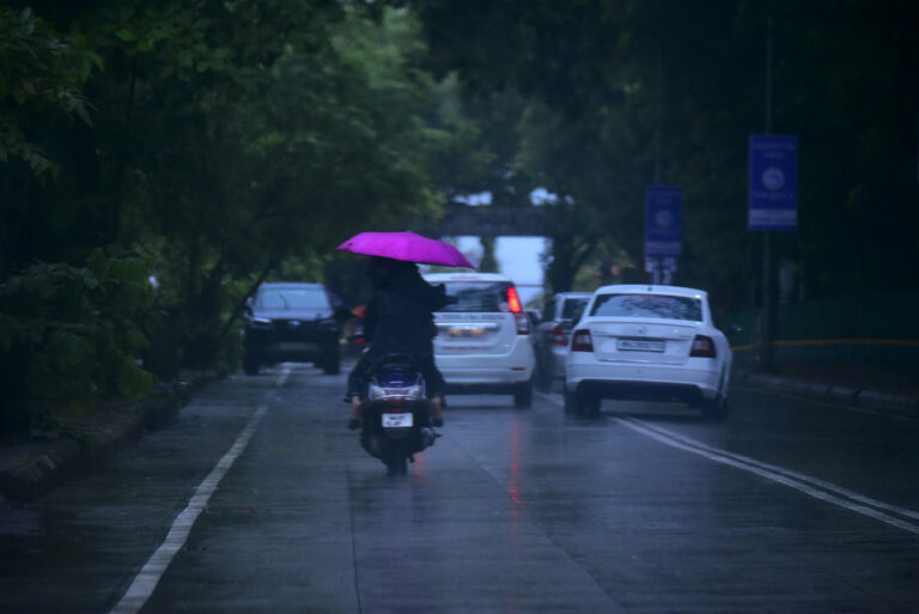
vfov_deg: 6.9
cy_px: 307
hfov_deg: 10.3
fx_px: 5108
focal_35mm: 200
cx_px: 460
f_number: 5.3
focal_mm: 200
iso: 4500
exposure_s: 1/500
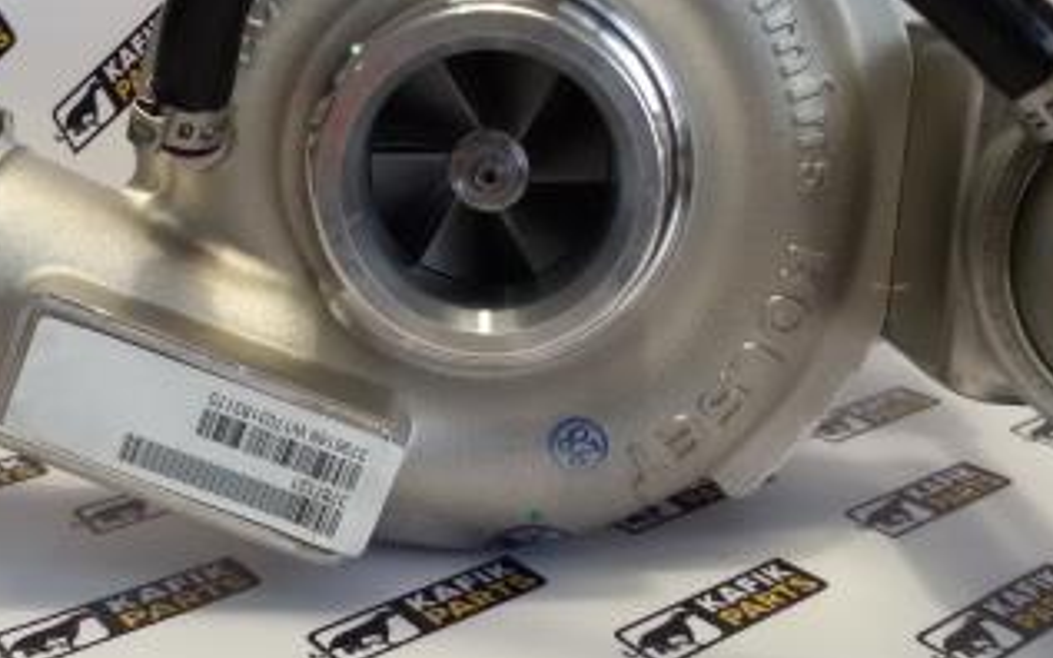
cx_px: 551
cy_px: 291
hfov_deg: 36.3
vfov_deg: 23.1
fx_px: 1607
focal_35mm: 56
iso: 64
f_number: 2.4
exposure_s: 1/33
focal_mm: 2.93
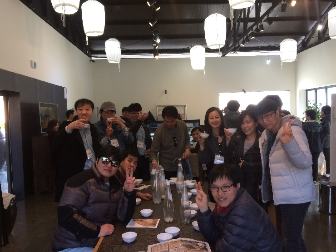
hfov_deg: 61.7
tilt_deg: -3.4
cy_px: 126
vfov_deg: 48.2
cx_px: 168
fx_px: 281
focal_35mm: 29
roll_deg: +3.1
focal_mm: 4.15
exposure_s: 1/30
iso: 40
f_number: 2.2
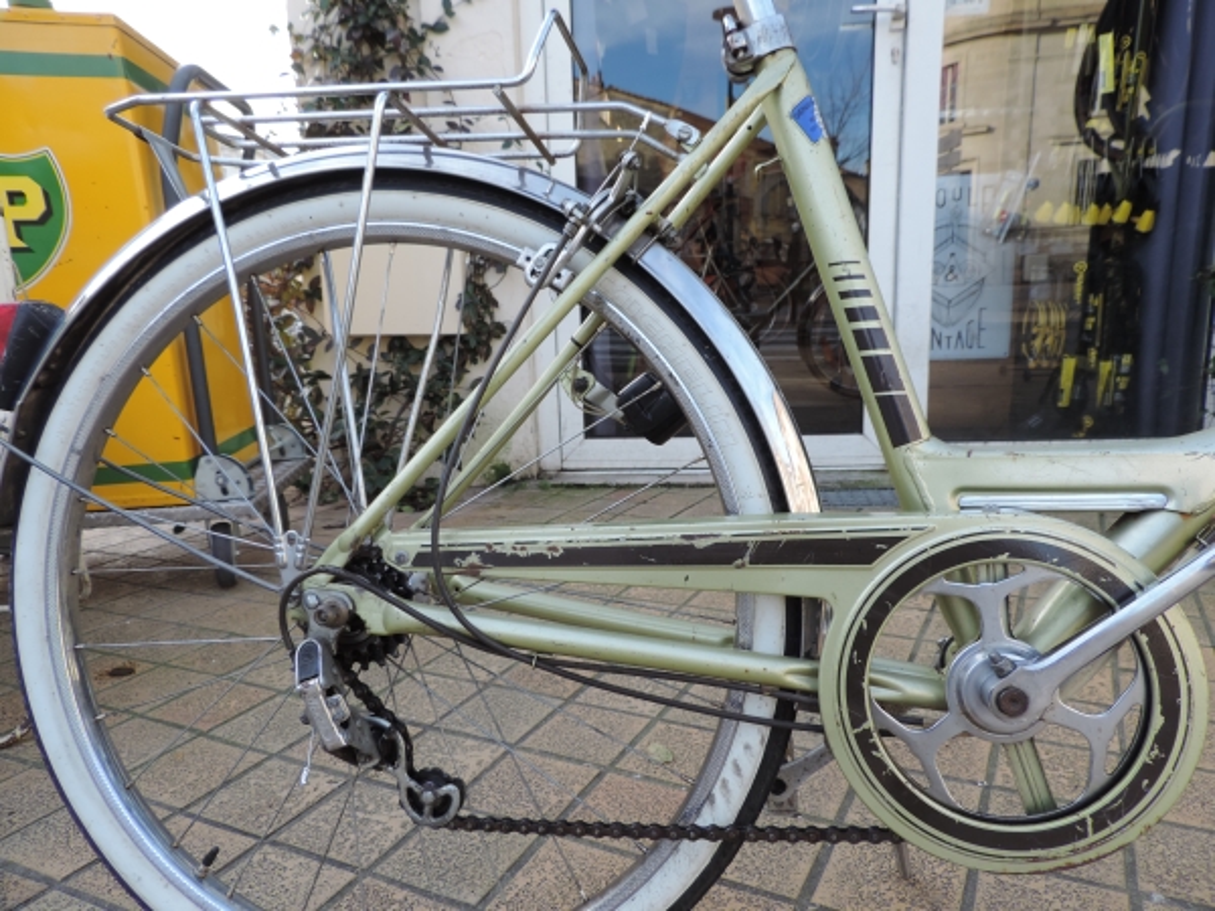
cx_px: 608
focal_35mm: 24
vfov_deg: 56.8
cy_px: 456
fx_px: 842
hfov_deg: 71.6
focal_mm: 4.3
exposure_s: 1/125
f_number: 3
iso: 80
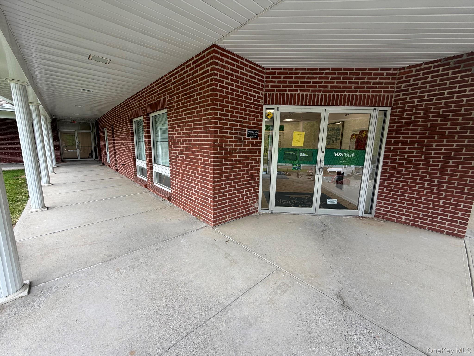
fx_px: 192
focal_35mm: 14
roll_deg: -0.9
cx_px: 237
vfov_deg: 85.7
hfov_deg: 102.1
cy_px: 178
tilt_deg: -10.1
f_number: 2.2
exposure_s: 1/183
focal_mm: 2.22
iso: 40
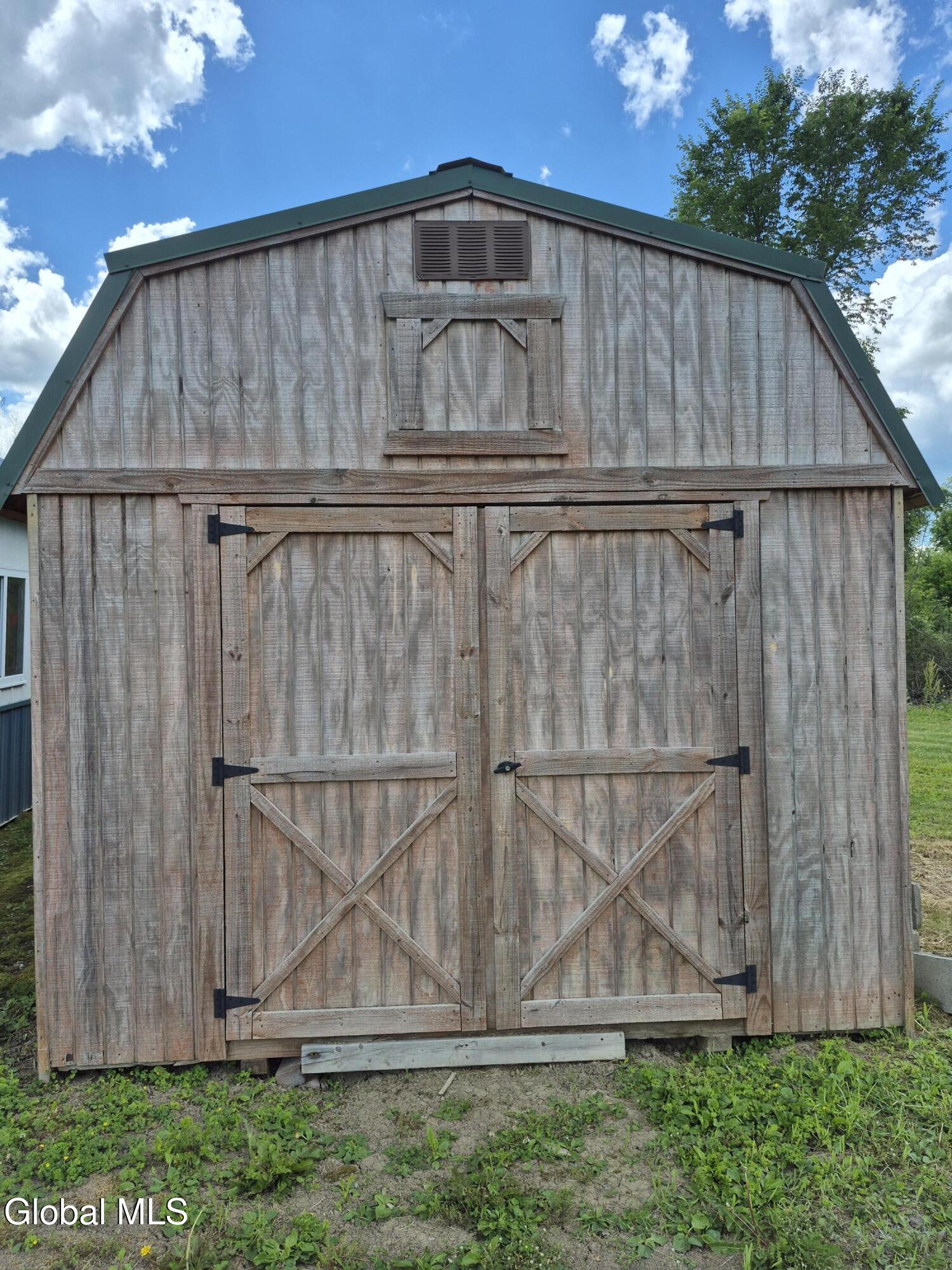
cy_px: 635
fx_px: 843
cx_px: 476
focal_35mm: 23
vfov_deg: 73.9
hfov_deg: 58.9
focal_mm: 5.4
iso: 25
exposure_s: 1/1416
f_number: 1.8
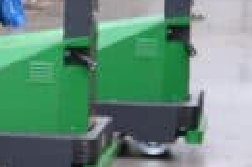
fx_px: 2468
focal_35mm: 353
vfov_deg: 3.9
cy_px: -34
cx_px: -668
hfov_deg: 5.3
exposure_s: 1/125
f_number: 5.6
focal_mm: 30
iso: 280
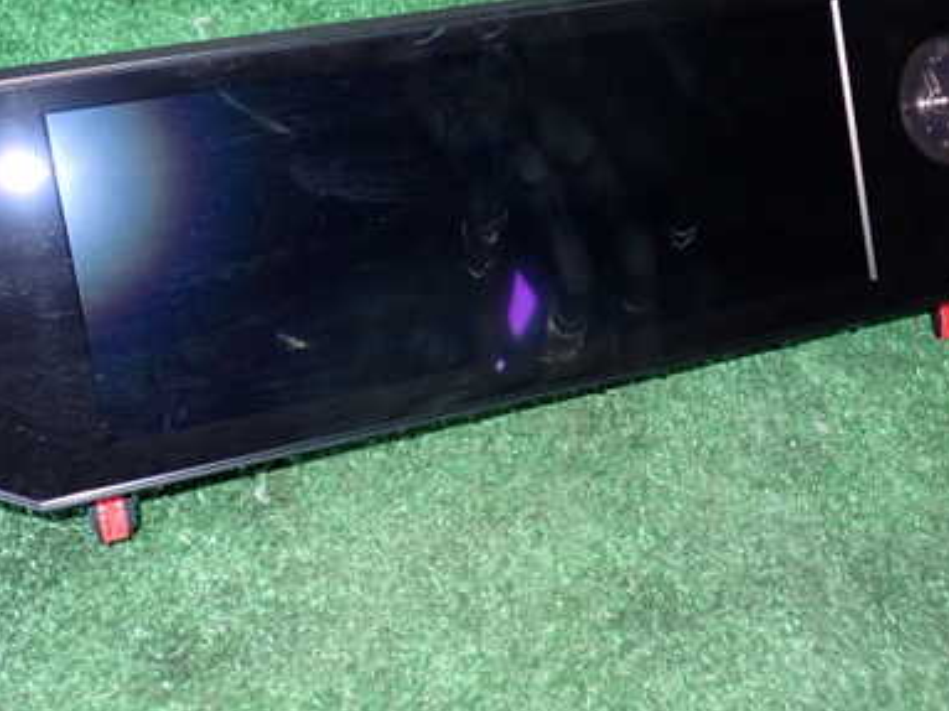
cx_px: 498
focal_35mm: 47
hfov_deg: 40.4
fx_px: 1288
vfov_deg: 30.6
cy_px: 238
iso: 400
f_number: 6.3
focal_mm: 5.4
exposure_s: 1/30
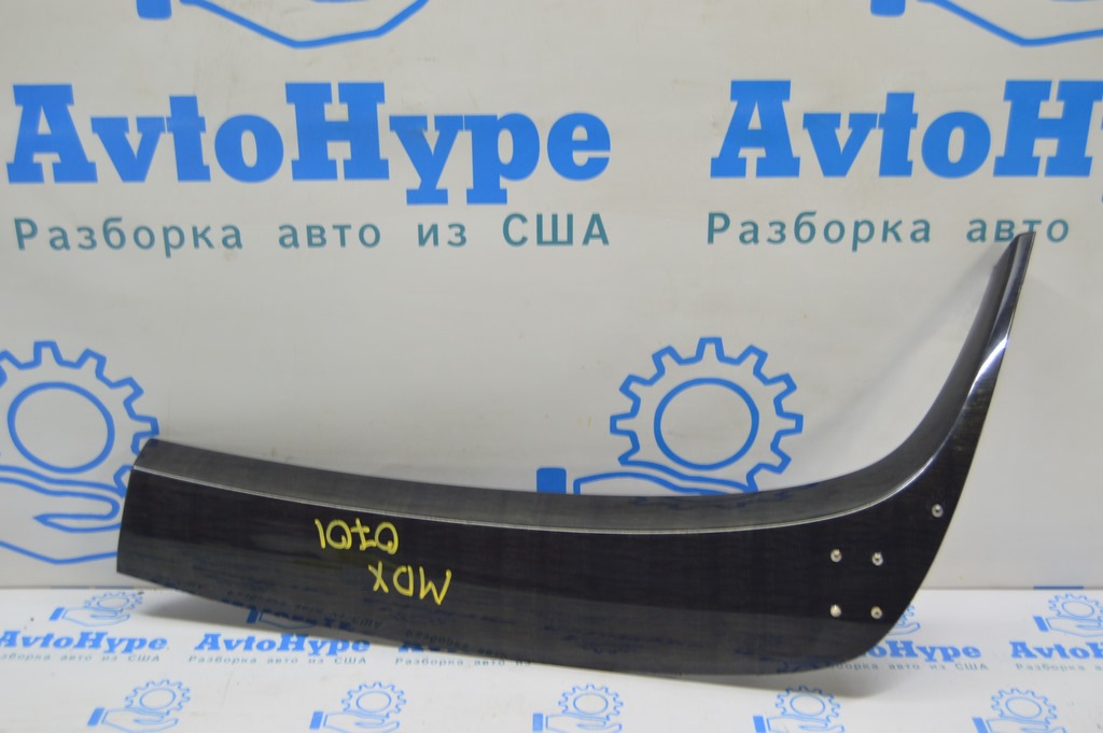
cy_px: 366
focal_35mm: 45
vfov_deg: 29.8
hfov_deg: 43.6
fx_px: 1378
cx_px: 552
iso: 400
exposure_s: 1/20
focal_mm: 30
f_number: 5.6
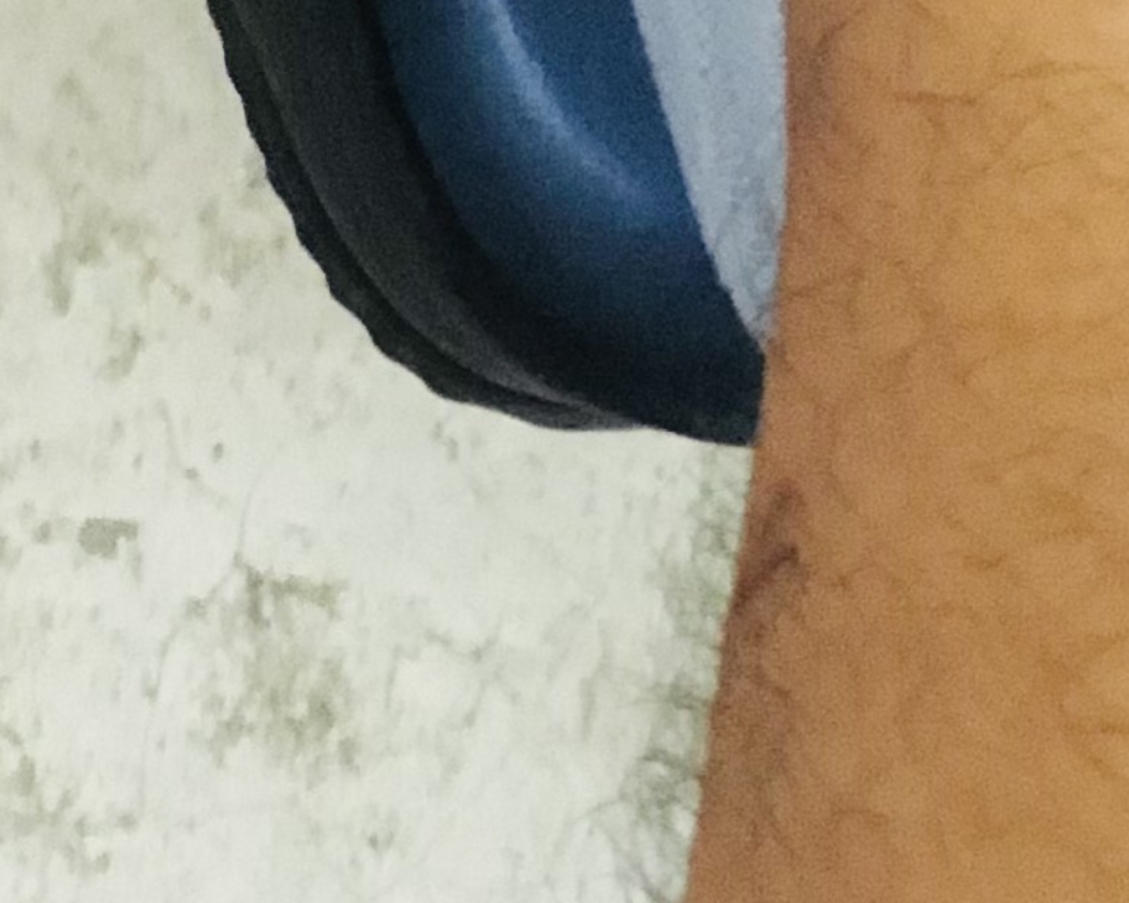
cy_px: -1848
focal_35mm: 291
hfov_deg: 6.6
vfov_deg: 5.0
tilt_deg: -50.9
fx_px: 9725
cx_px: -341
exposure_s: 1/60
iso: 640
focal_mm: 6.6
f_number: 2.8
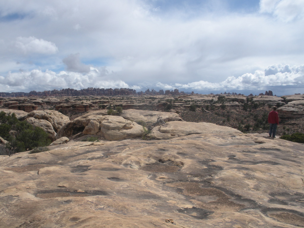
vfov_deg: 39.7
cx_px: 152
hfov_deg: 51.4
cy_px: 114
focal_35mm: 36
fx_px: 316
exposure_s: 1/541
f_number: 5.6
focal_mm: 6.3
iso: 64
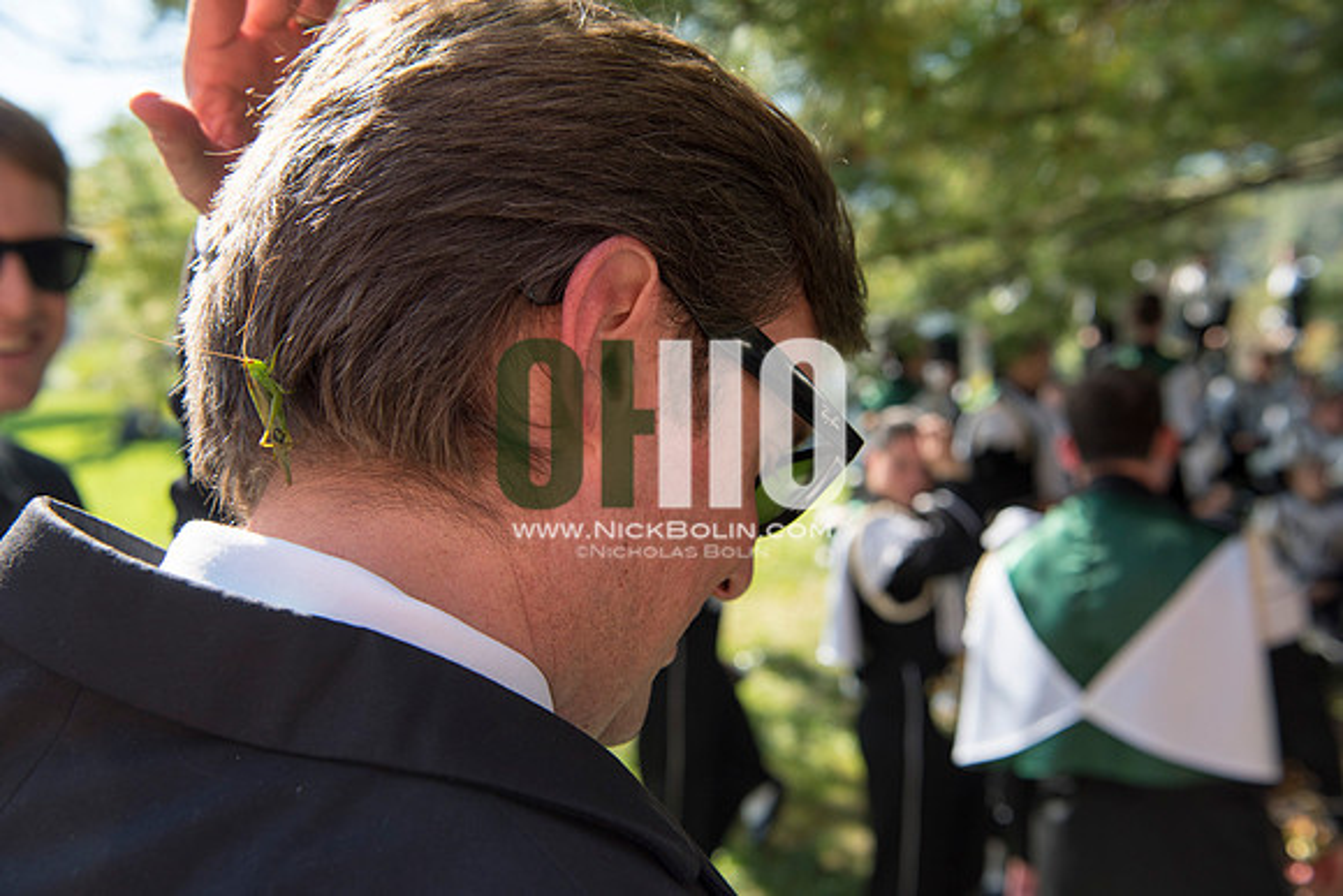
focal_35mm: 38
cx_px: 672
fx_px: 1418
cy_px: 448
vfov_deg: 35.1
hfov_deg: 50.7
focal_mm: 38
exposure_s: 1/800
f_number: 5.6
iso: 200
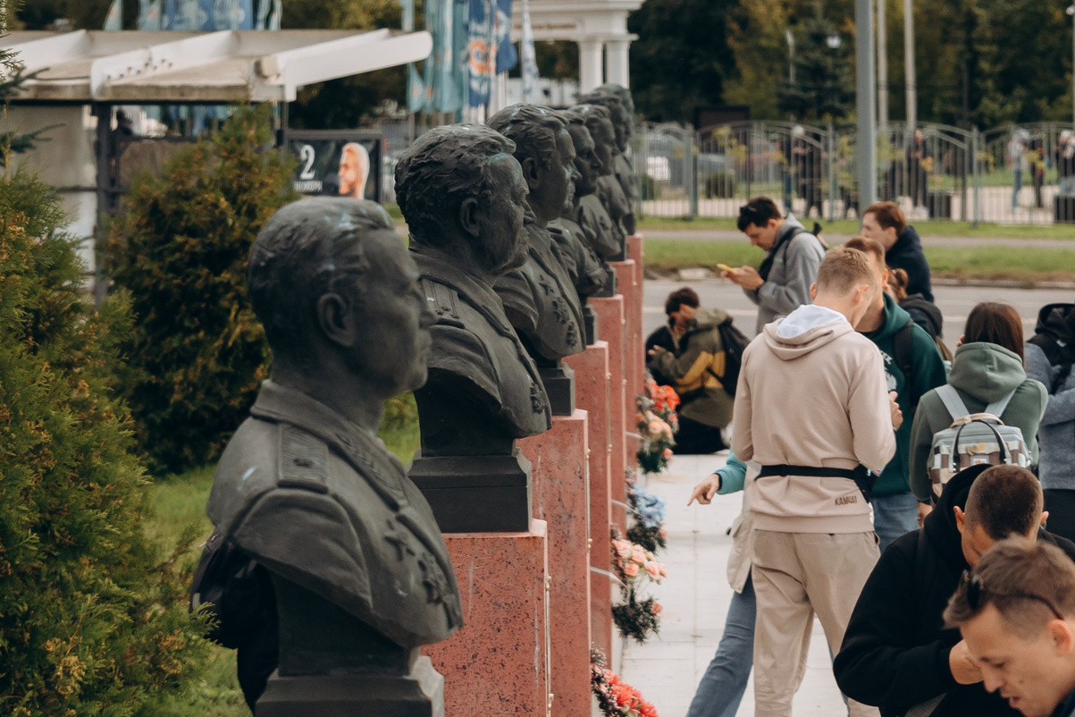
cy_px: 659
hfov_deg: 13.6
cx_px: 1039
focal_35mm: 149
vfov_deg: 9.2
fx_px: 4449
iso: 500
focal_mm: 70
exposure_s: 1/1000
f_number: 4
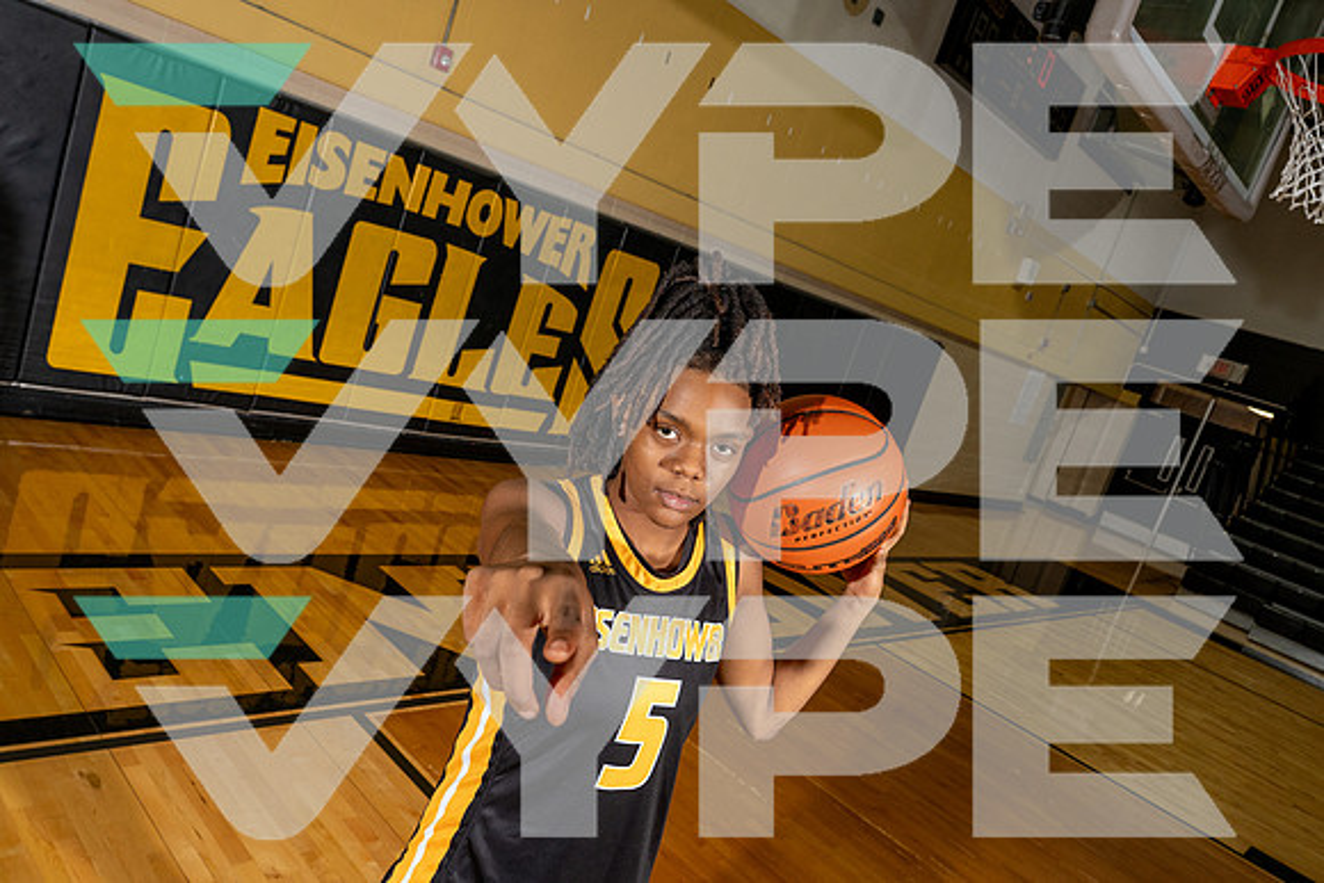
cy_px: 442
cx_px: 662
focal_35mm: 27
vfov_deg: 48.0
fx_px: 993
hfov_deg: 67.4
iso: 800
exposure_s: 1/250
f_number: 8
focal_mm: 27
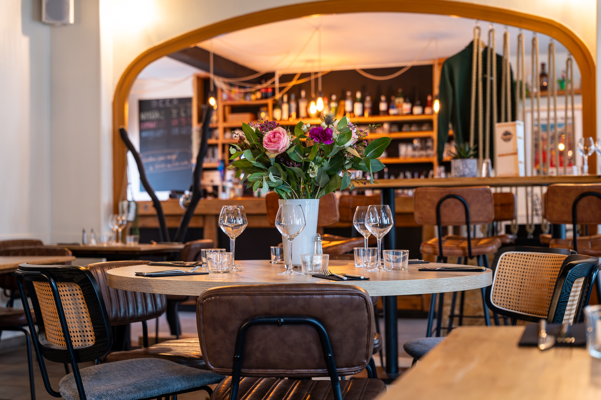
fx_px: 855
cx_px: 300
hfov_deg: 38.7
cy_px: 200
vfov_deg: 26.4
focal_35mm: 51
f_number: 3.5
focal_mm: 51.2
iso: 800
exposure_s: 1/30
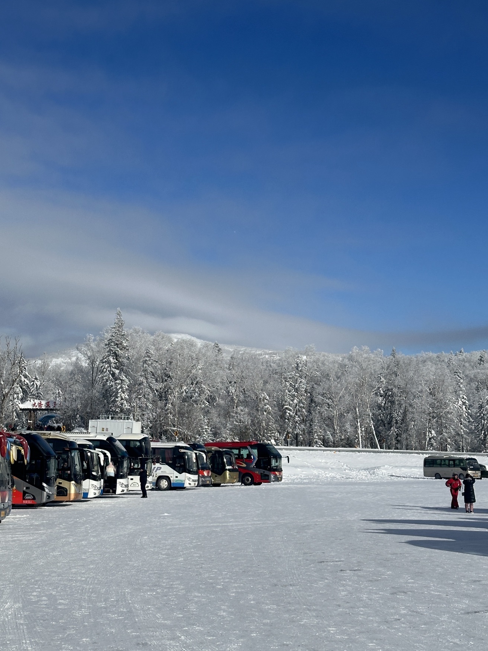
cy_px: 309
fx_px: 1034
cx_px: 243
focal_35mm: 55
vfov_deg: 34.9
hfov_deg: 26.6
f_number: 1.78
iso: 64
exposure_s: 1/9804
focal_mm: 6.86
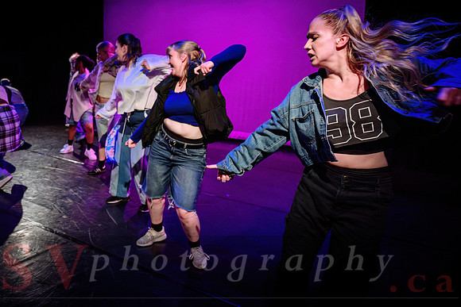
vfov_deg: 46.1
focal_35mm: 28
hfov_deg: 64.8
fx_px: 360
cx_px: 191
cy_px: 127
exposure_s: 1/300
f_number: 2.8
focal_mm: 24
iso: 1600
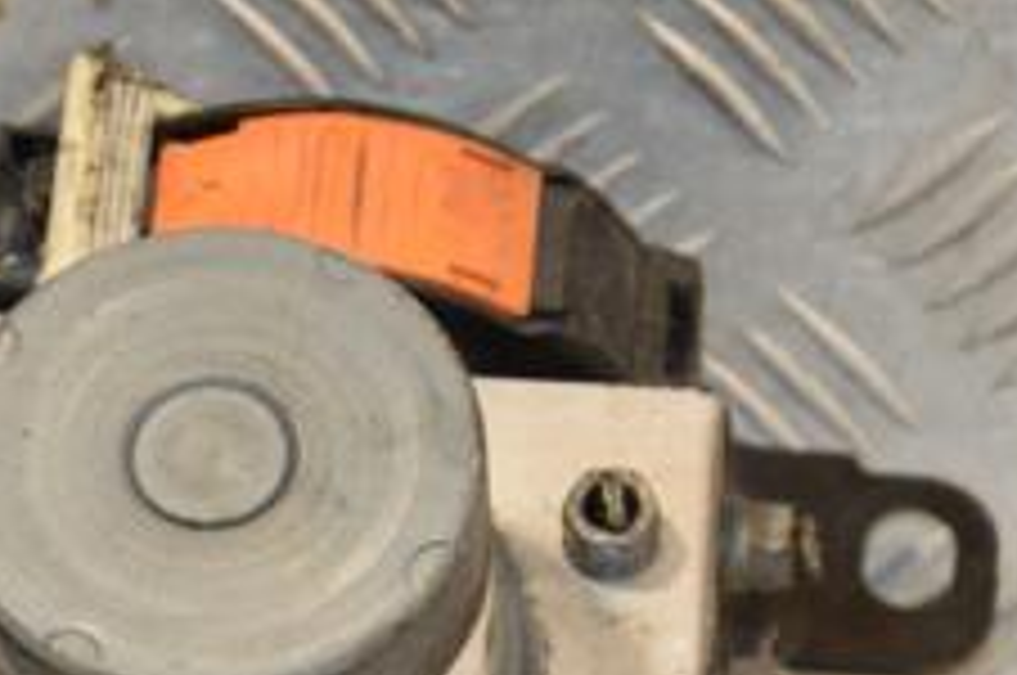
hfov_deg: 6.9
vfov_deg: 4.6
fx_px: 8444
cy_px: 603
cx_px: 112
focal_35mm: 299
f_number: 5.6
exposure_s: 1/200
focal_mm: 75
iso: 800
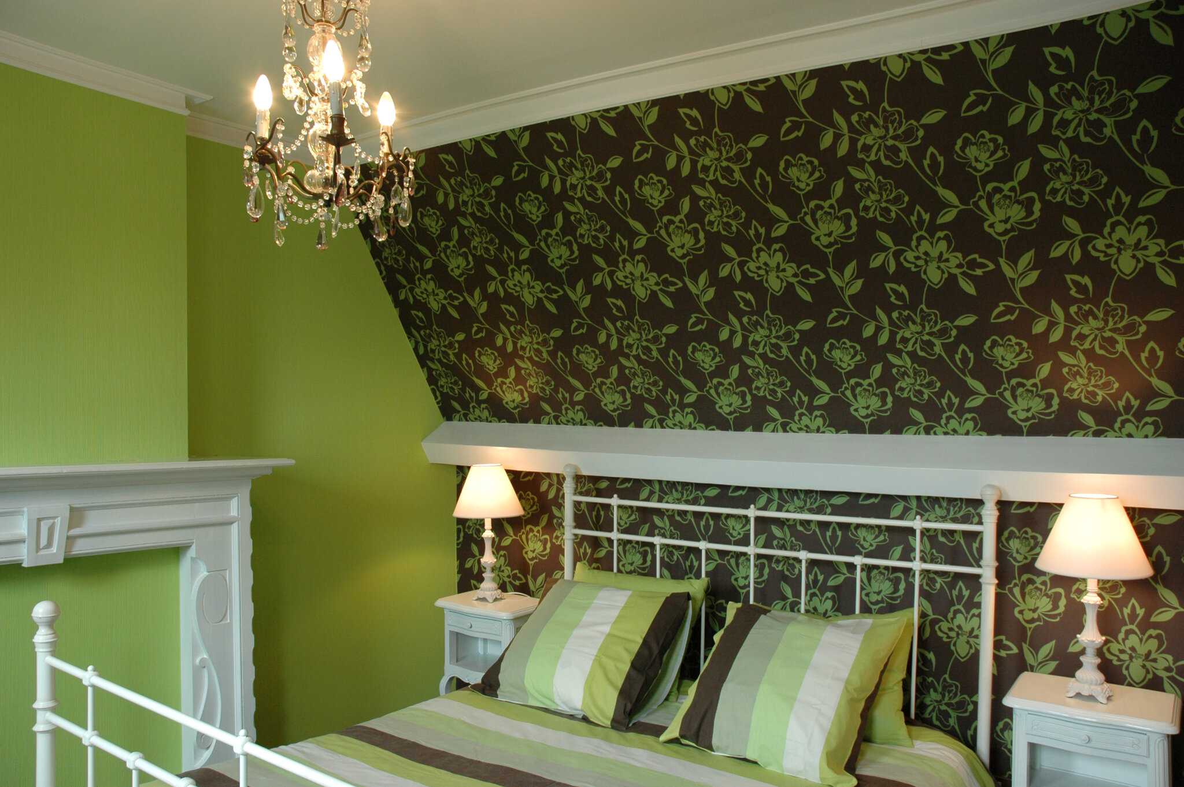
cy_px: 394
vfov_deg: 47.9
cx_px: 592
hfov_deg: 67.4
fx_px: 887
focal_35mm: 27
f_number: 5.6
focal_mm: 18
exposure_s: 1/13
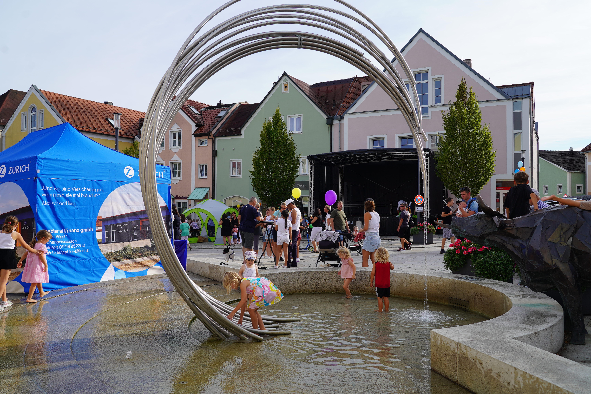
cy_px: 197
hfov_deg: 63.7
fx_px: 476
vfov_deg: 45.0
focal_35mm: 29
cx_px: 296
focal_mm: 29
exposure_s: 1/320
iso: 100
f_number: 6.3
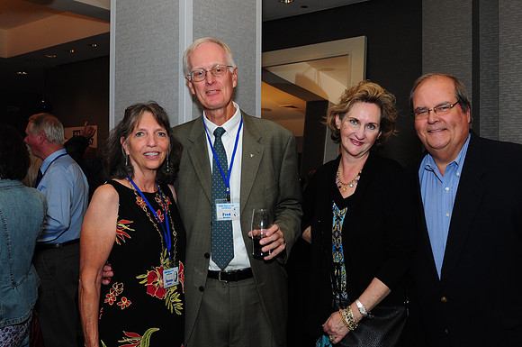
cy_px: 174
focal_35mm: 36
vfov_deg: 36.8
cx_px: 261
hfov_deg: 53.2
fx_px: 521
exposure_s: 1/60
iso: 500
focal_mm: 24
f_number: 5
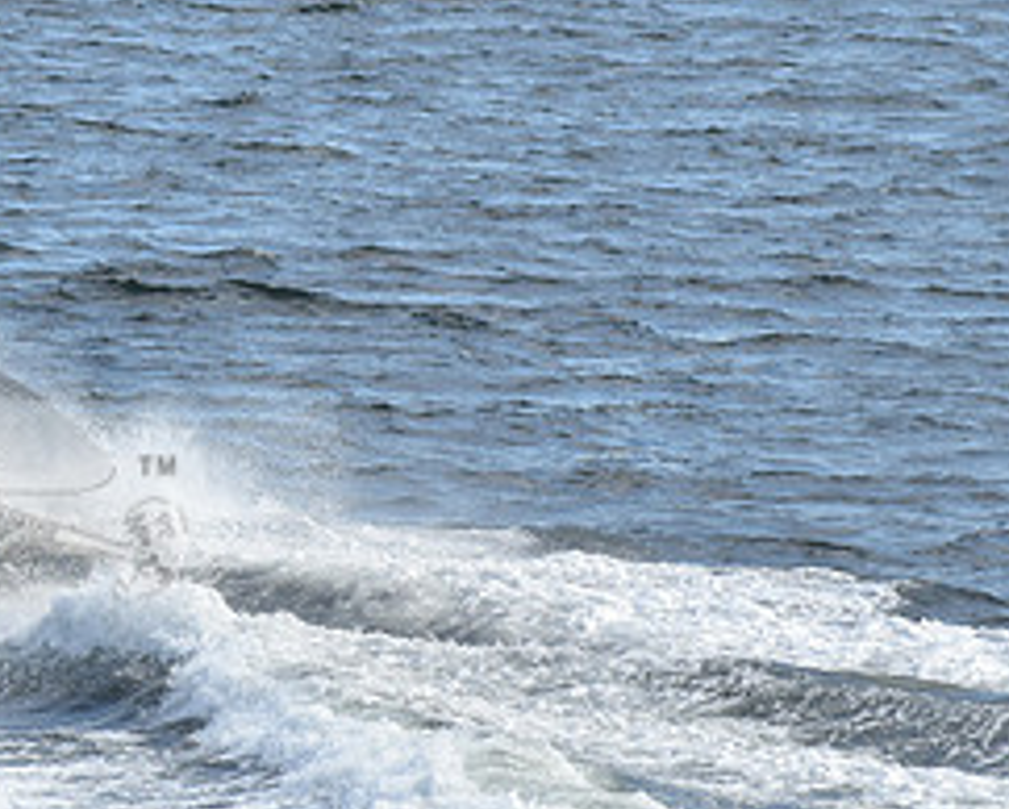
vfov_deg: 2.8
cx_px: -83
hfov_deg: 3.5
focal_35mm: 556
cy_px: 452
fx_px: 16621
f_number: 8
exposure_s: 1/1000
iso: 400
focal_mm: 165
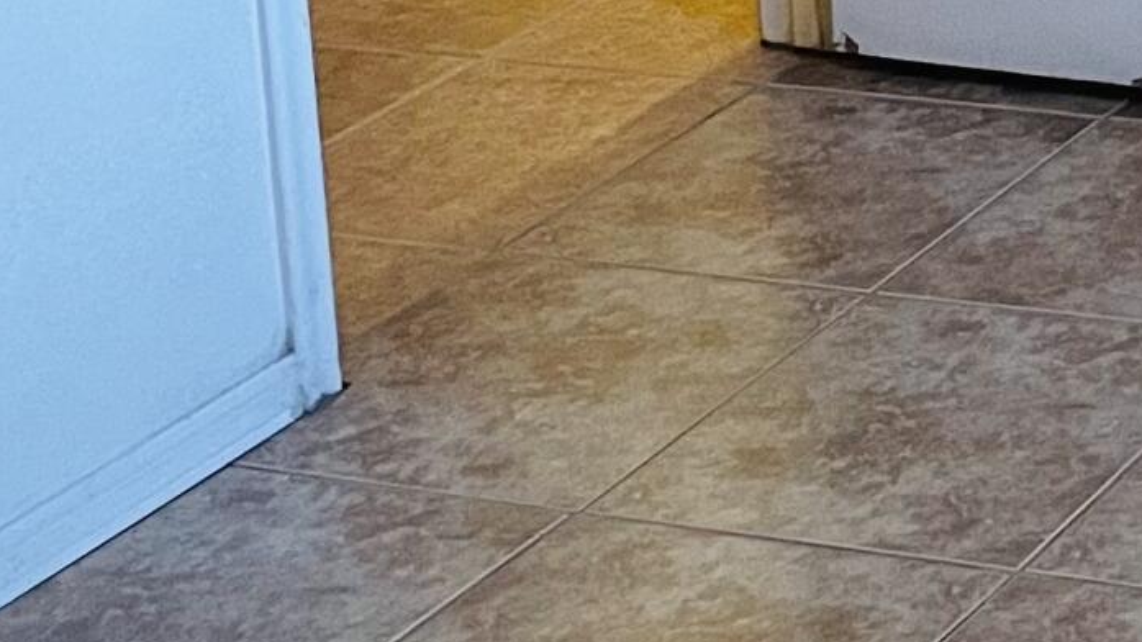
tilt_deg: -8.7
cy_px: -834
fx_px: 3694
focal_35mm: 122
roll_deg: +1.2
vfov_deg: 9.1
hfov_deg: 15.2
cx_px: 2048
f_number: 1.6
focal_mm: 4.2
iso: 400
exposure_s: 1/60
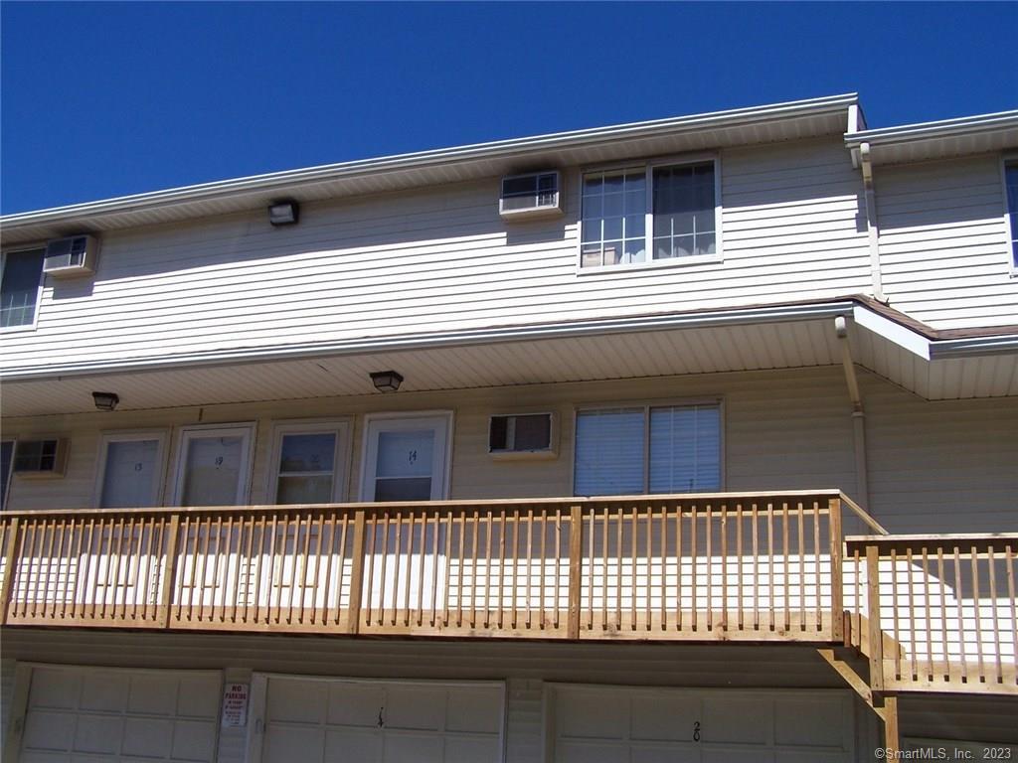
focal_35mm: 38
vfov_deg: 37.7
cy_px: 382
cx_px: 509
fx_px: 1118
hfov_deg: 49.0
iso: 80
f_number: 4
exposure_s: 1/1000
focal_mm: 6.3
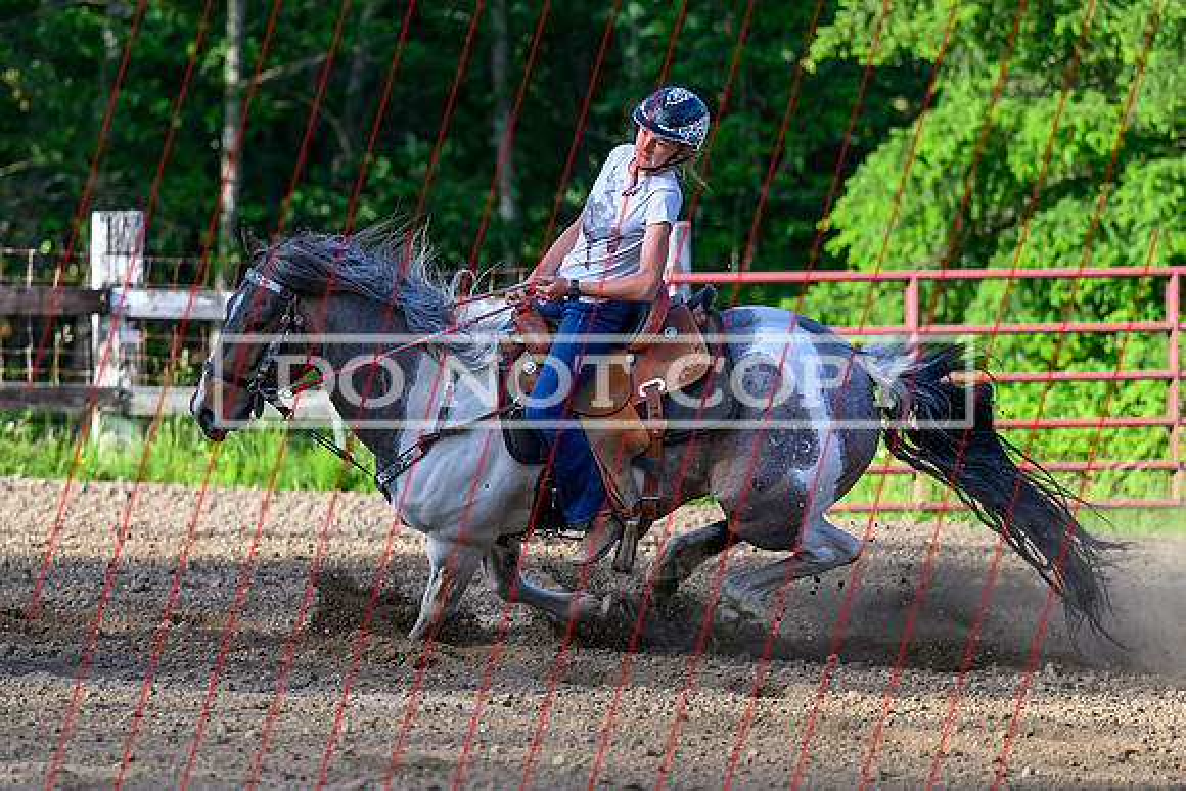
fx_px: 7598
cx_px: 451
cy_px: 550
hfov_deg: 8.9
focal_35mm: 231
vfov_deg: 6.0
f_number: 2.8
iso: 450
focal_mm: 125
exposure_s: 1/2500
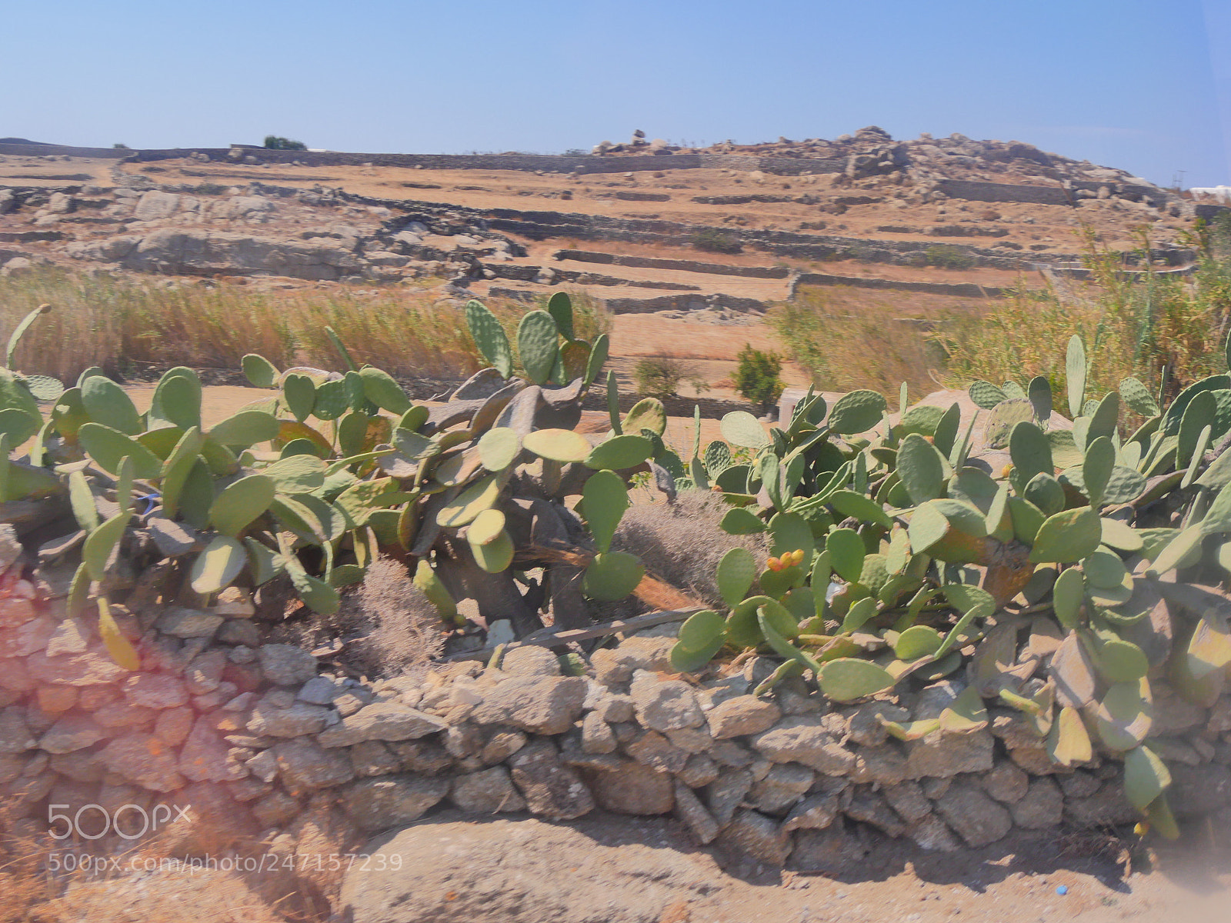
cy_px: 462
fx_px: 1494
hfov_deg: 44.8
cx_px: 616
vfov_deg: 34.3
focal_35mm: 42
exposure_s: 1/250
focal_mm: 21
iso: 800
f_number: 5.6
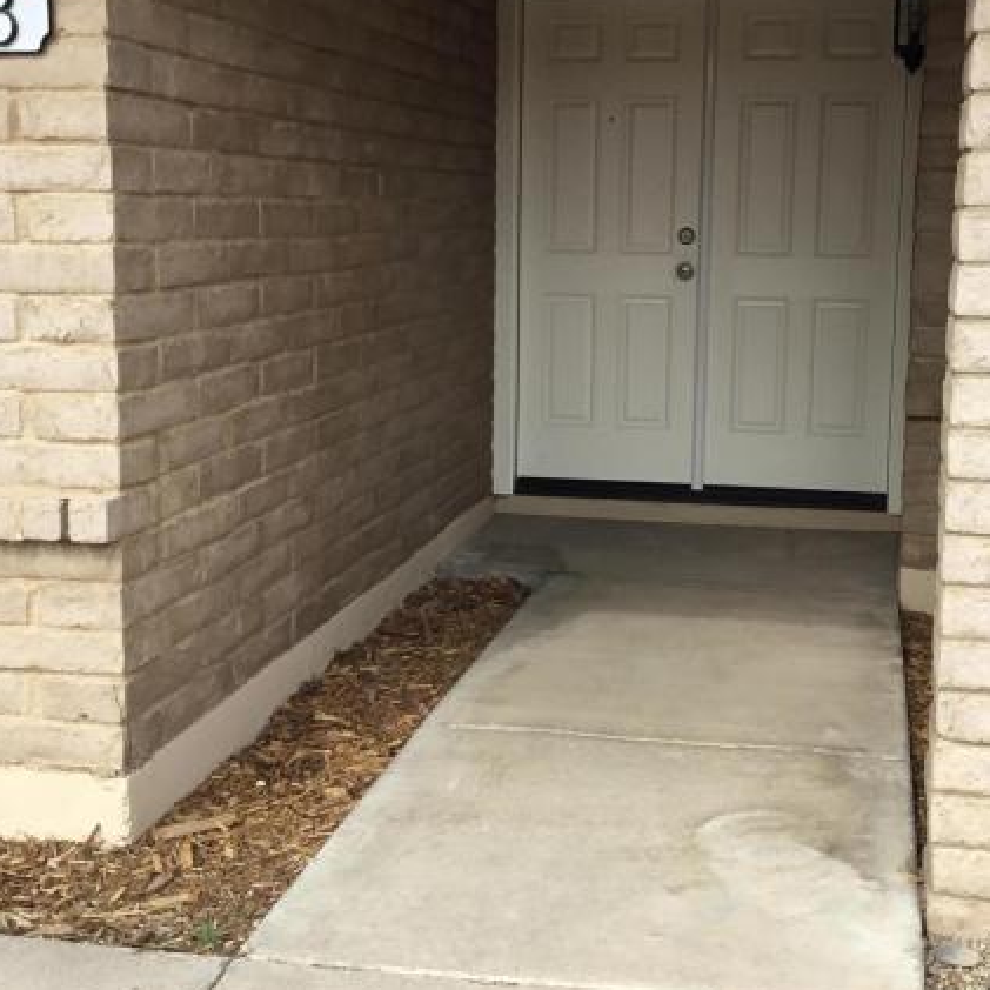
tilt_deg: -7.3
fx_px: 1618
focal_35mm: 50
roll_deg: -1.0
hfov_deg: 34.0
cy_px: 421
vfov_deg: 34.0
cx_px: 513
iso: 25
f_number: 2.4
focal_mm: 3.3
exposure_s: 1/455
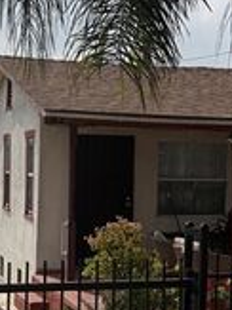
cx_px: 126
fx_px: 877
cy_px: 195
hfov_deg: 15.1
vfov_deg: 20.0
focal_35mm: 98
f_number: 1.78
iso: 125
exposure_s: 1/11905
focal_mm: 6.76
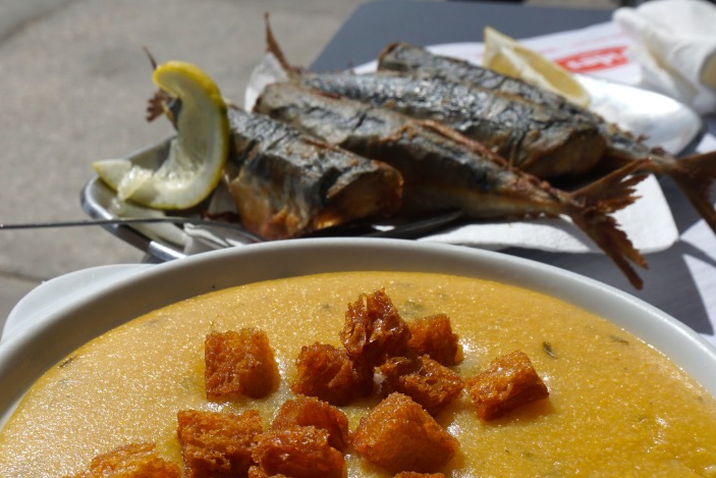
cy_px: 392
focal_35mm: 59
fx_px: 1171
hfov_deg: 33.9
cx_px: 299
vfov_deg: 22.7
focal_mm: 23
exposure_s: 1/800
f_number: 10
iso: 160
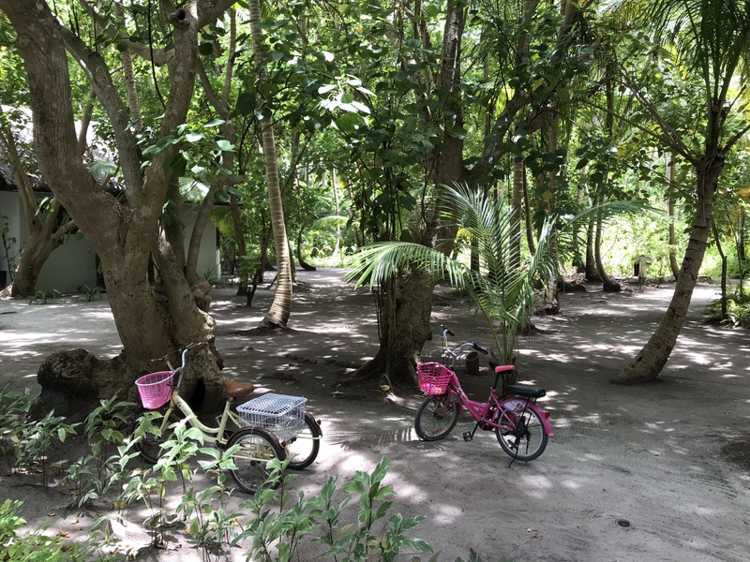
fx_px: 607
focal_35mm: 28
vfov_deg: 49.7
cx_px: 375
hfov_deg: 63.4
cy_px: 281
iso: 25
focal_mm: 3.99
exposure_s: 1/100
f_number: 1.8
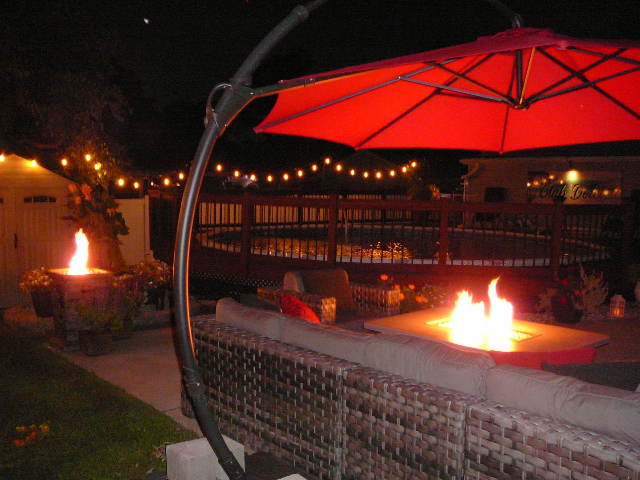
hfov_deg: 52.6
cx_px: 320
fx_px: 647
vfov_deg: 40.7
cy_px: 240
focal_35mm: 35
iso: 400
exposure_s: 1/8
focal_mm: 5.2
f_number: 2.8
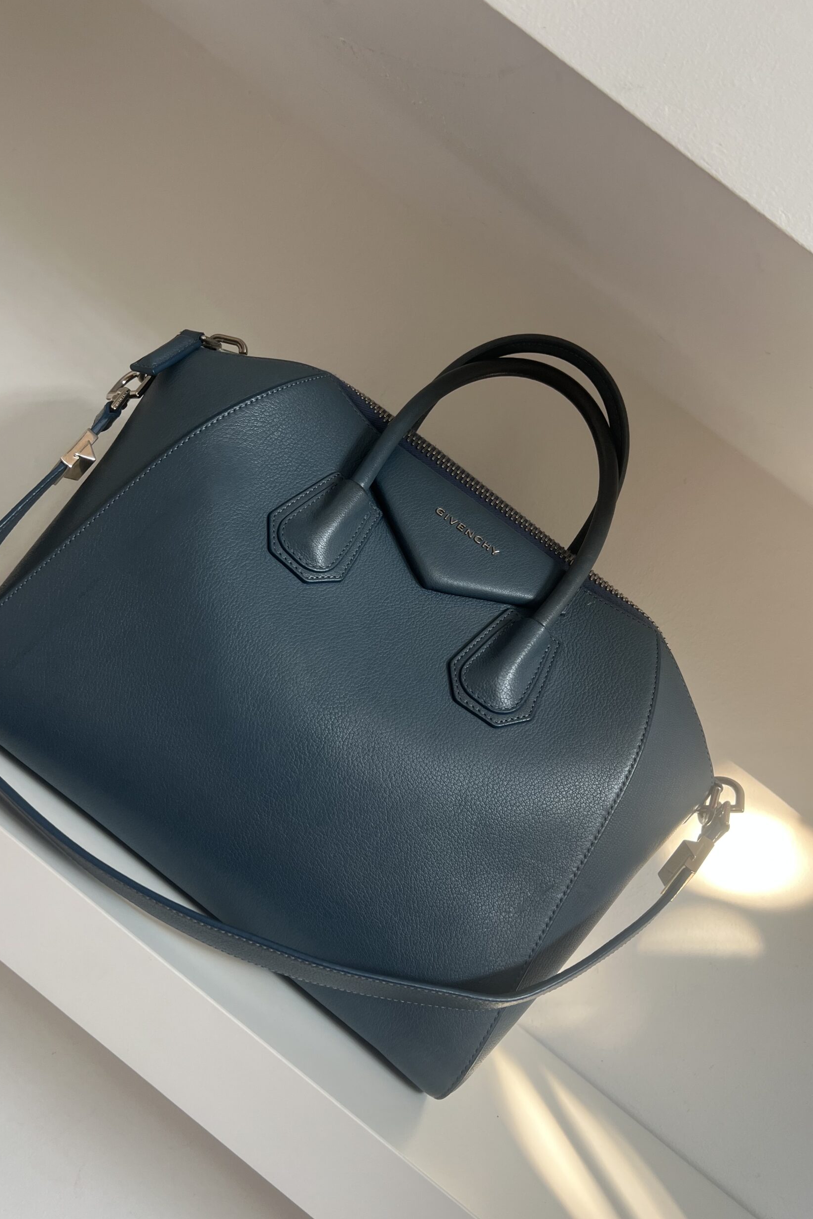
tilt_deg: -4.2
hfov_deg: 46.4
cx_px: 379
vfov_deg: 65.5
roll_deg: -38.6
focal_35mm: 28
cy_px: 628
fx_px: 948
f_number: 1.5
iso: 125
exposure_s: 1/121
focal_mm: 5.7
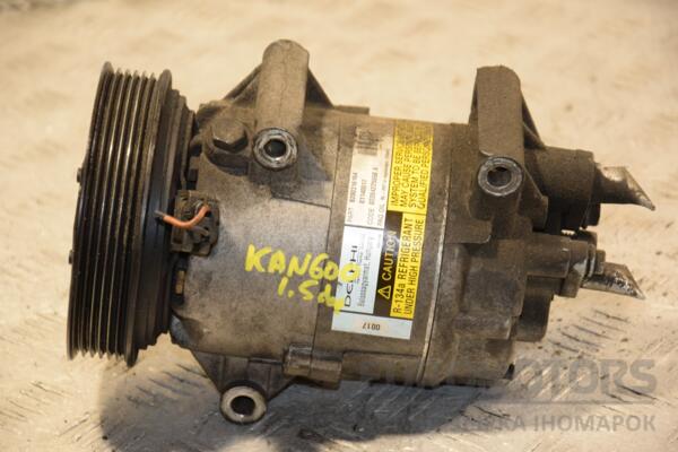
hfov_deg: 14.0
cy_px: 226
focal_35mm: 147
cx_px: 339
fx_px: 2768
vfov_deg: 9.3
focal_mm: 98
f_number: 5.6
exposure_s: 1/100
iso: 800
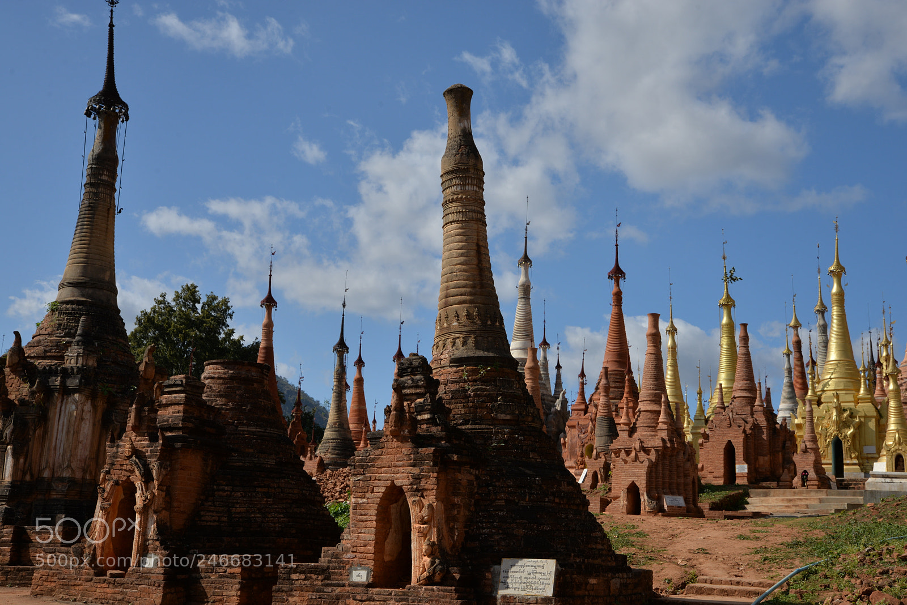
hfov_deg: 46.4
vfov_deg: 31.9
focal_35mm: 42
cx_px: 454
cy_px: 302
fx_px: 1058
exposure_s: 1/200
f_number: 10
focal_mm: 42
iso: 200
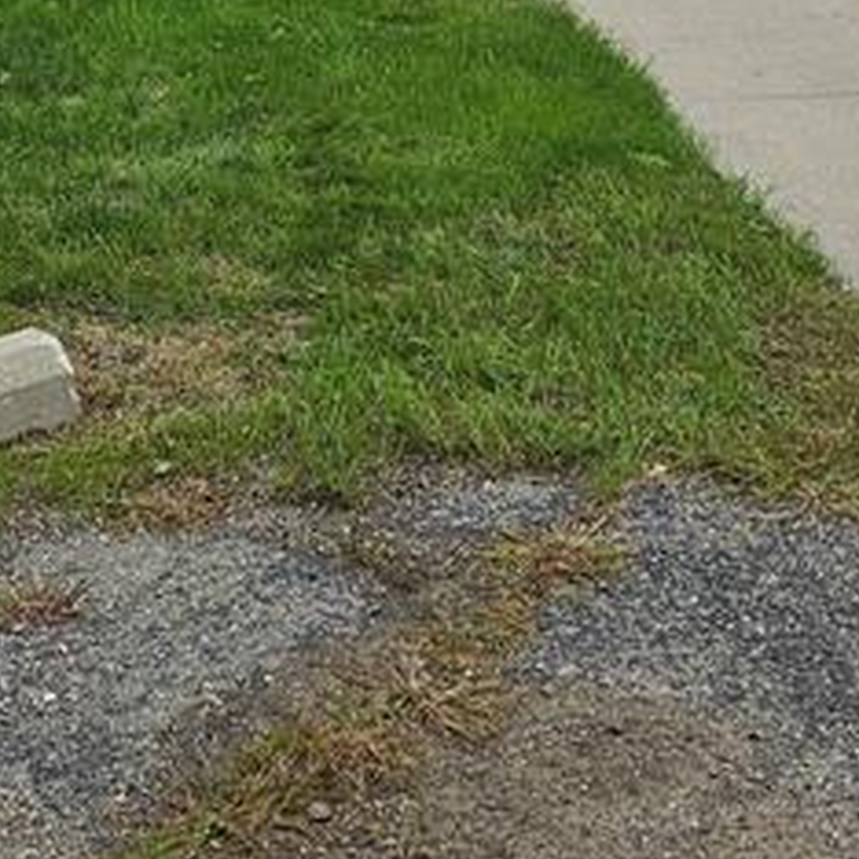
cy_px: -452
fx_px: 2499
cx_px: 327
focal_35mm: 89
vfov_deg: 17.4
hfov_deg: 19.5
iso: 16
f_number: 1.7
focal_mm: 6.3
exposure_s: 1/1293
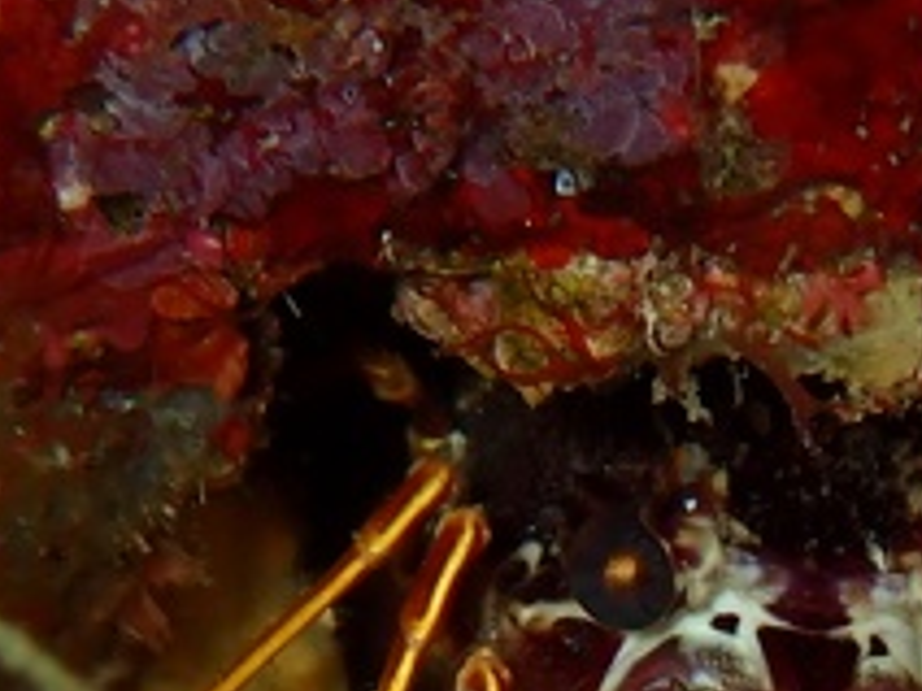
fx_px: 9935
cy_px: 1113
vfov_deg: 4.0
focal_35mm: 373
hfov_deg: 5.3
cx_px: 822
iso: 200
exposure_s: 1/200
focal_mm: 18
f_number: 6.3
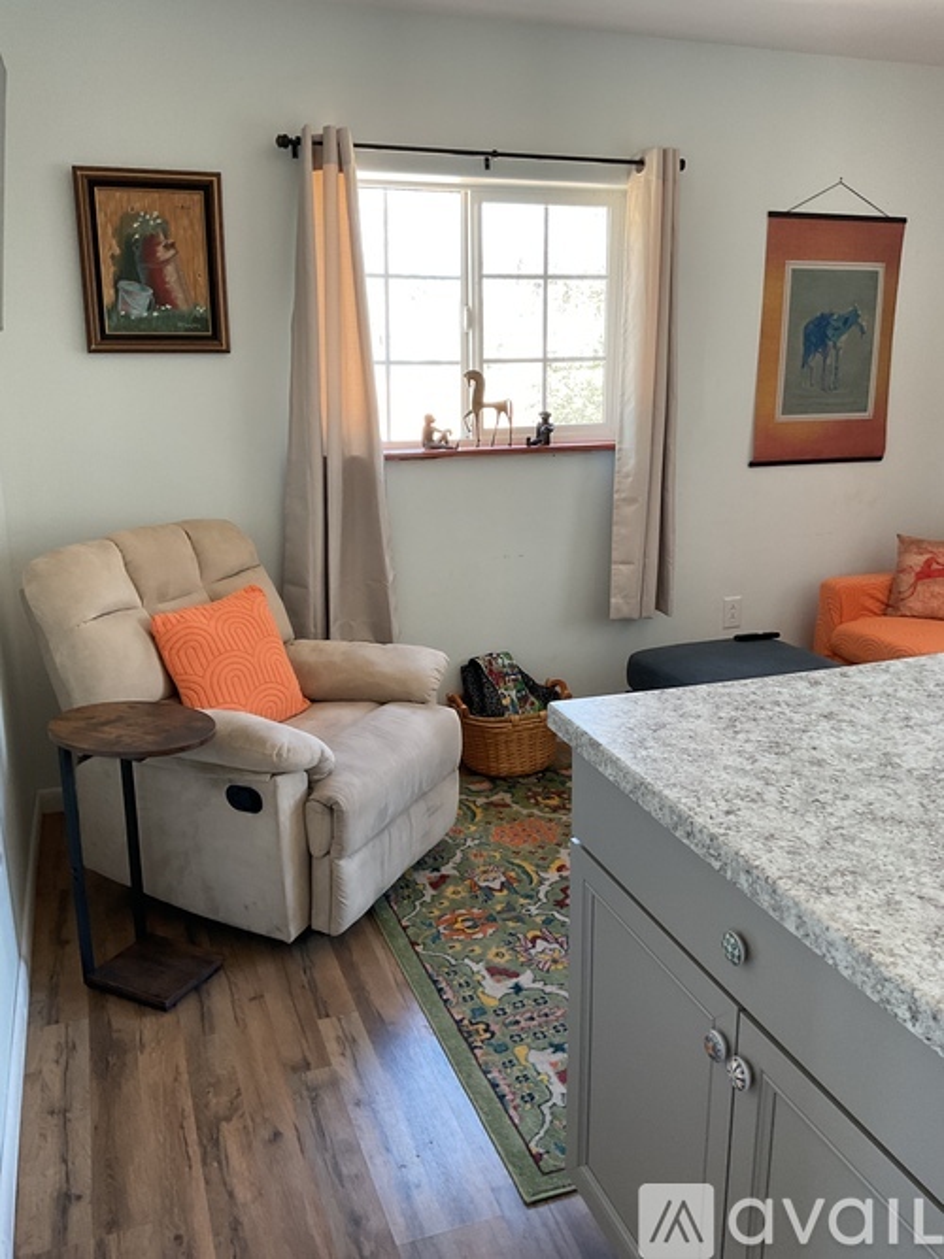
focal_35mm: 29
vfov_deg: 61.7
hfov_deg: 48.2
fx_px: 1055
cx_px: 472
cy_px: 630
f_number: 1.8
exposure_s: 1/60
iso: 100
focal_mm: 3
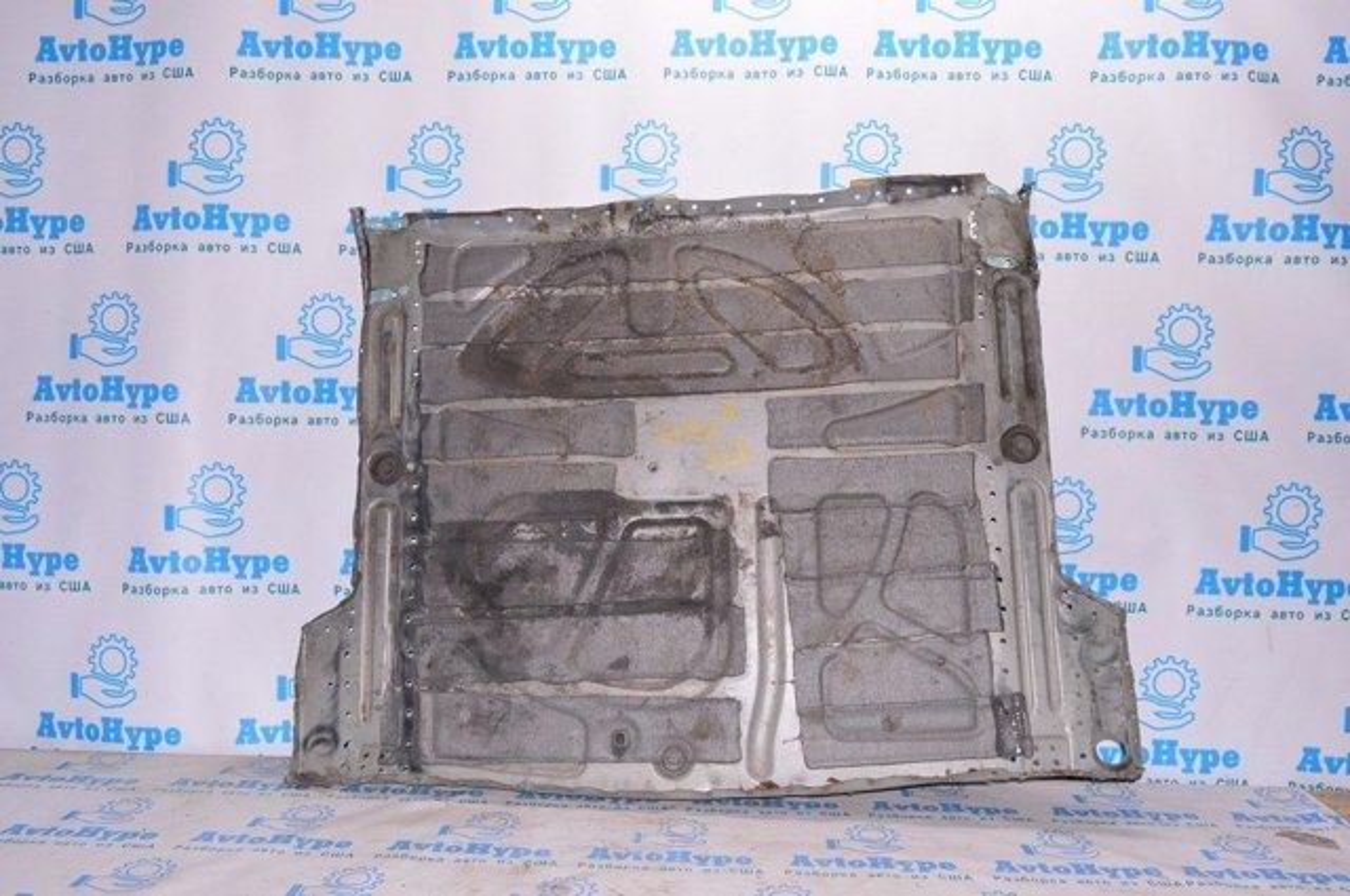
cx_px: 675
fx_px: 1124
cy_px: 448
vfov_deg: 43.5
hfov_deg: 62.0
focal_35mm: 30
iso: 1600
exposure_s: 1/200
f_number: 8
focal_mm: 20
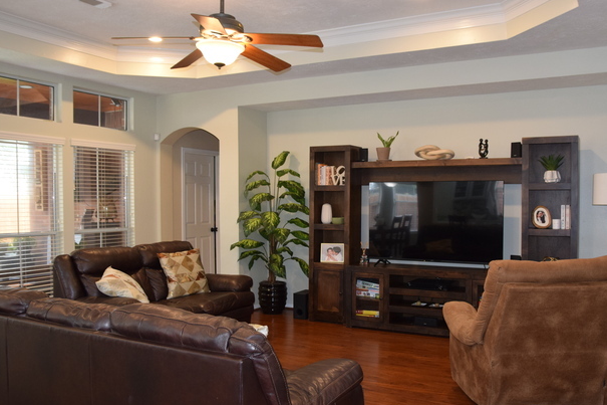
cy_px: 218
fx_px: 533
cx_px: 337
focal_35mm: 32
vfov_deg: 41.5
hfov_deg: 59.2
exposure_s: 1/60
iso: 800
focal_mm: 17
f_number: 4
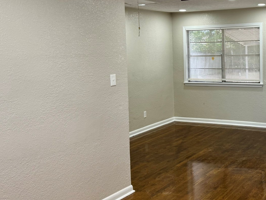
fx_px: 361
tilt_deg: -4.4
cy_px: 75
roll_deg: +0.9
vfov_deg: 30.7
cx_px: 231
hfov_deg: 38.1
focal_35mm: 47
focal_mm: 6.76
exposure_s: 1/120
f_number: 1.78
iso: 125
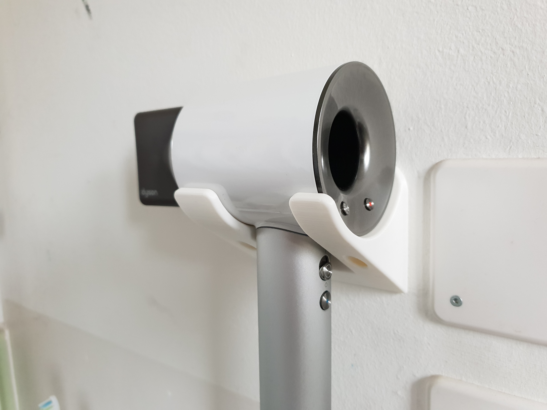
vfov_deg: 53.1
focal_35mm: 26
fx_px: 411
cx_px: 274
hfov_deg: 67.3
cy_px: 205
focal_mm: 4.3
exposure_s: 1/44
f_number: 1.5
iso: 250
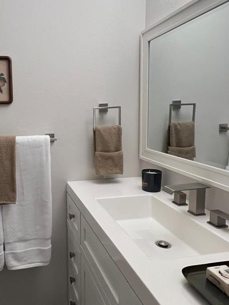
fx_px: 229
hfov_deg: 49.8
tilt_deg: -5.0
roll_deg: +2.1
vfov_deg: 67.2
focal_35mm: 26
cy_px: 142
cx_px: 45
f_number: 1.8
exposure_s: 1/120
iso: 160
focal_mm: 1.57
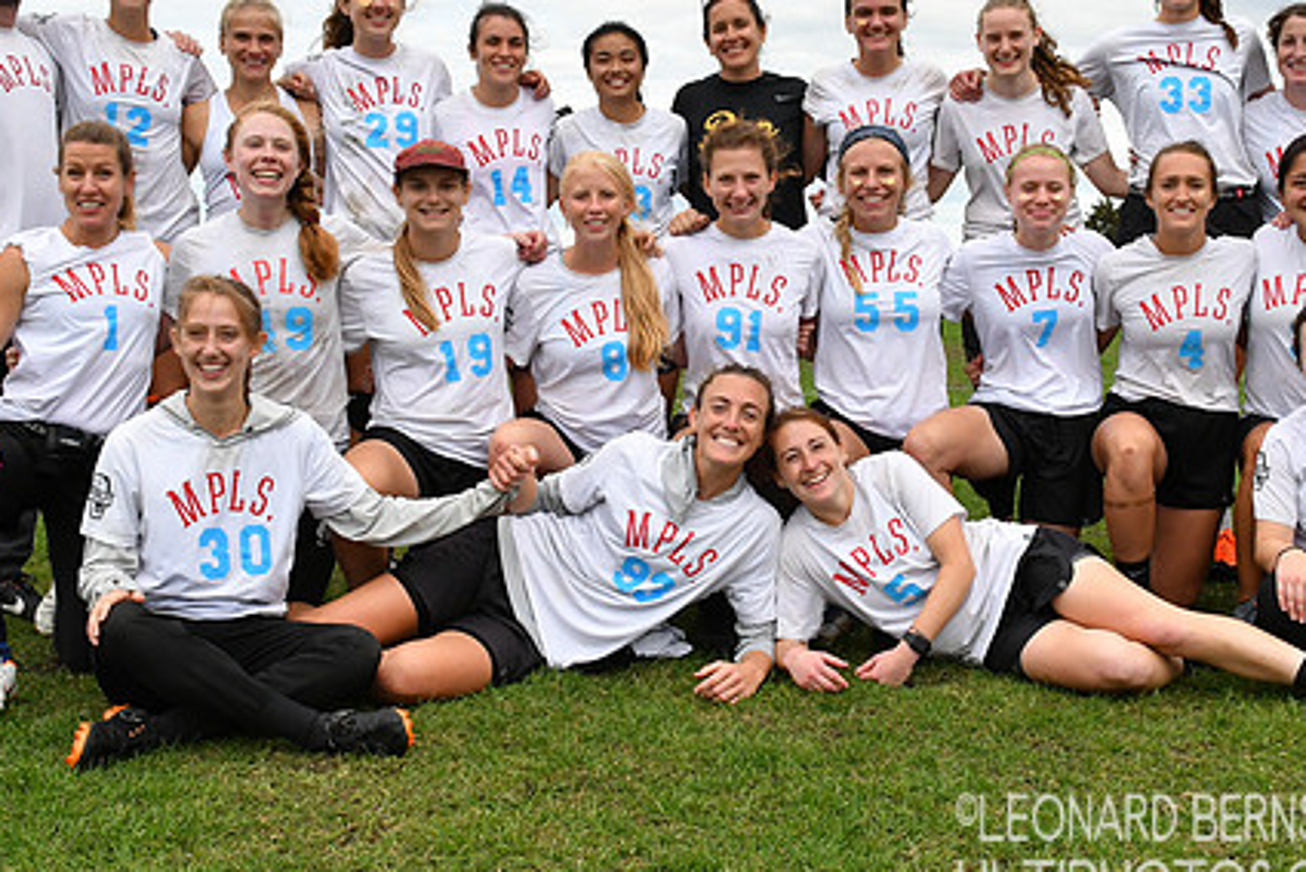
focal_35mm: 45
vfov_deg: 29.8
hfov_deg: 43.5
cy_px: 348
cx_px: 753
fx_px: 1634
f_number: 11
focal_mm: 22
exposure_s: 1/800
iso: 1600
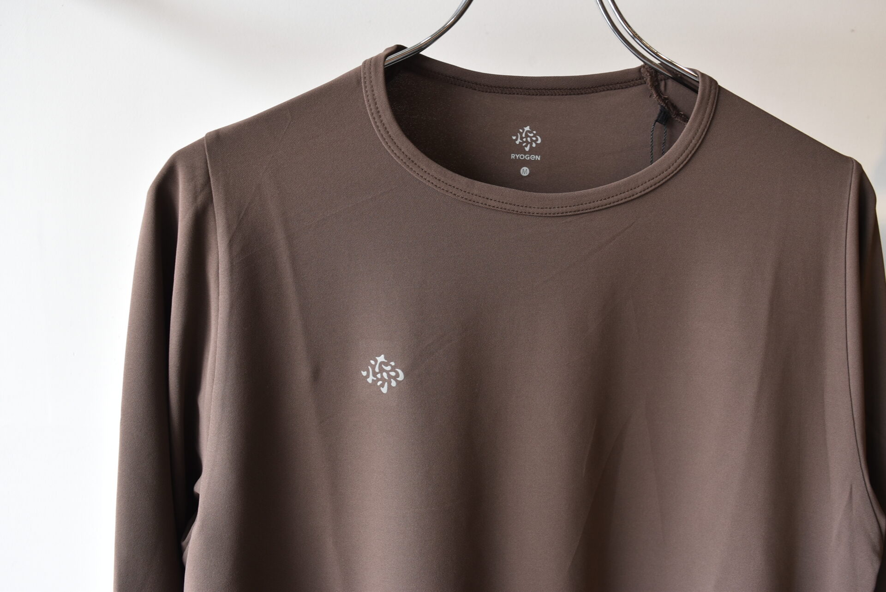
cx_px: 443
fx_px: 813
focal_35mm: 33
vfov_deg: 40.0
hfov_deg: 57.2
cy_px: 296
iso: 400
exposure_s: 1/30
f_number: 6.3
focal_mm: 22
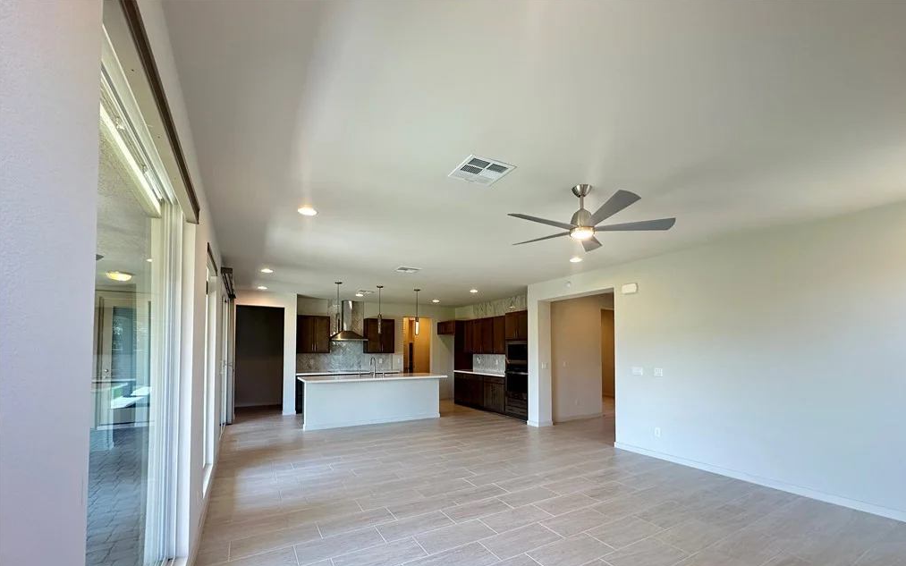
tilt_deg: +1.4
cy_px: 341
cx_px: 455
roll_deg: +0.2
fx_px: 370
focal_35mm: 15
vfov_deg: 73.9
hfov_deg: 101.5
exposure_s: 1/60
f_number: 2.2
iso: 200
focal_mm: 2.22
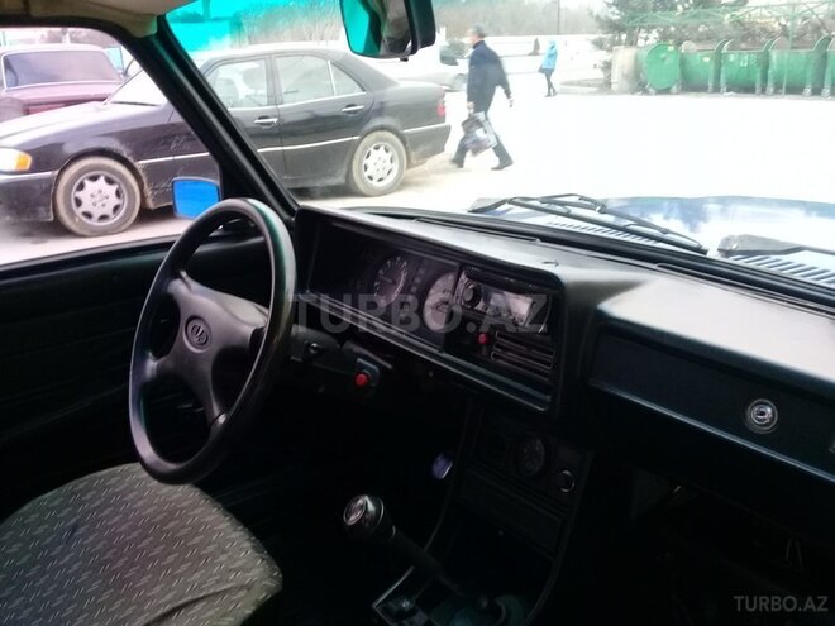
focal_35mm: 31
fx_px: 748
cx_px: 418
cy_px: 313
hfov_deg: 58.4
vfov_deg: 45.4
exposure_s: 1/33
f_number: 2.2
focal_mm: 3.3
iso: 80
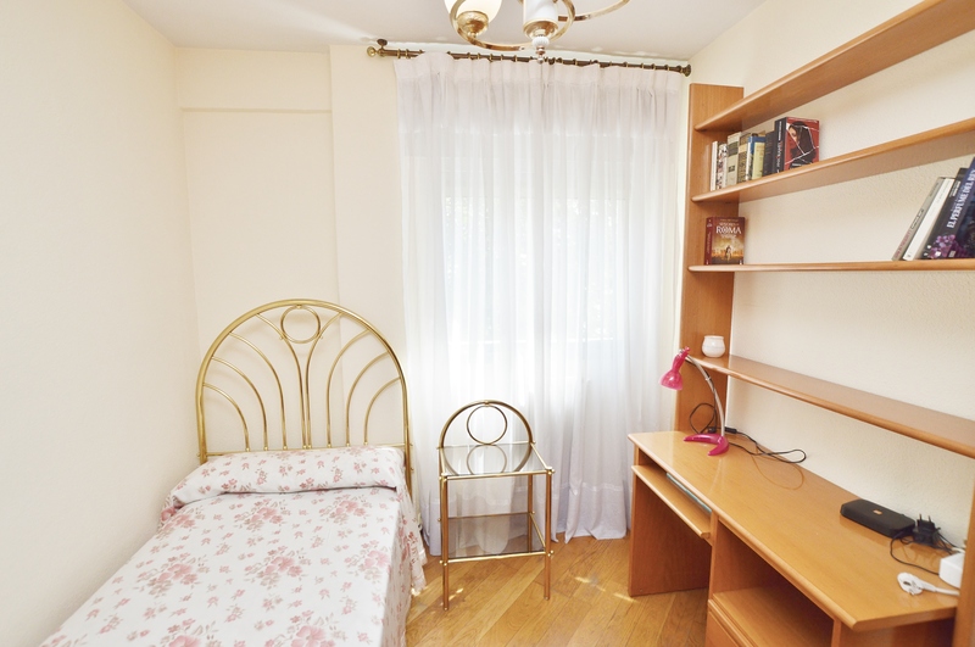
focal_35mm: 15
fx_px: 406
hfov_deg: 100.5
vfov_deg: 77.2
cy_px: 324
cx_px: 488
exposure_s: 1/125
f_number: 5.6
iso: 360
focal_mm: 10
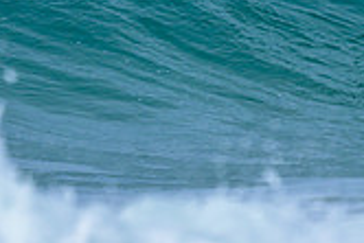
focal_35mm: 3833
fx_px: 38789
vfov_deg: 0.4
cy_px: -3
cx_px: 121
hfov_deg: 0.5
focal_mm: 800
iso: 200
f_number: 6.3
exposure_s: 1/2000
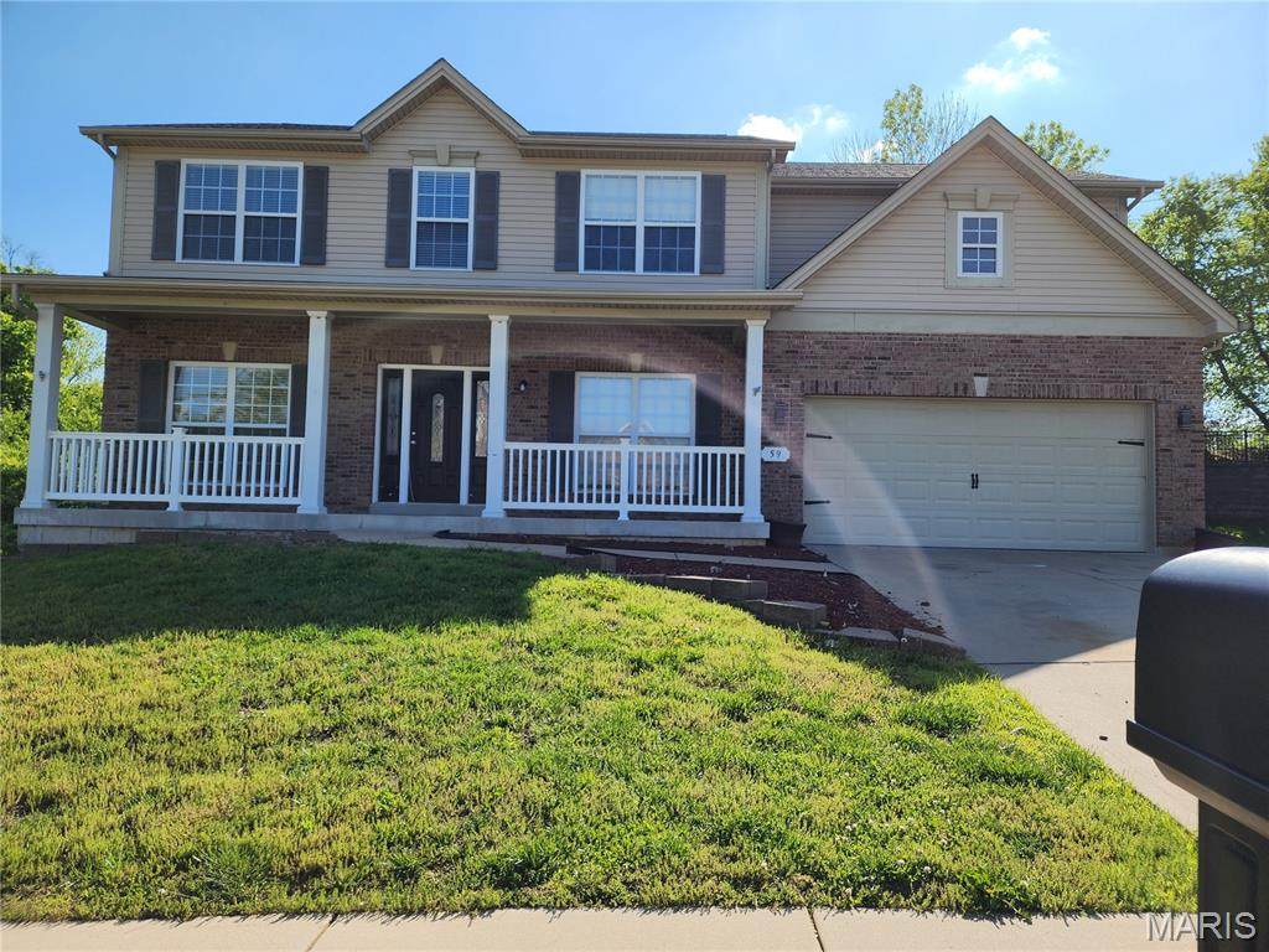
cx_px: 634
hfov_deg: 73.9
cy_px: 476
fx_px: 843
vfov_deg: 58.9
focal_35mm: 23
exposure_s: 1/1132
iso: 12
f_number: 1.8
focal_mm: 6.4
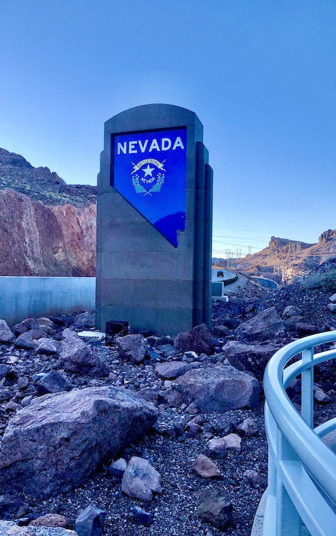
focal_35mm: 30
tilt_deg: +1.0
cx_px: 134
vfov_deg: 62.9
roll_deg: -0.5
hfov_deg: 41.7
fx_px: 439
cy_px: 267
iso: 20
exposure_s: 1/676
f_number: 1.8
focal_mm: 4
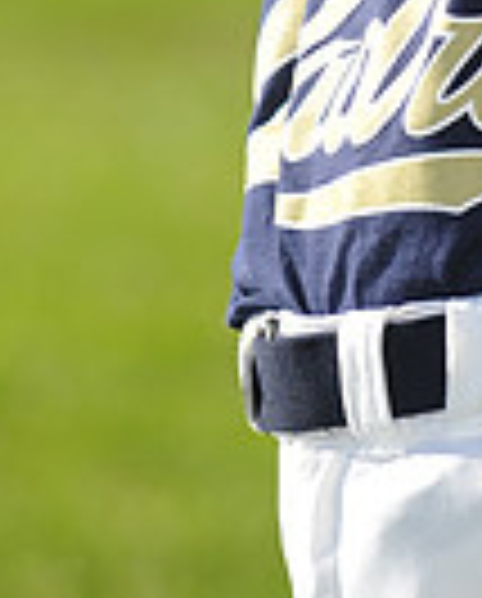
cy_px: -261
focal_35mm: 673
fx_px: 11960
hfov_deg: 2.3
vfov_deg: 2.9
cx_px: 446
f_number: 4
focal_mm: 165
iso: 200
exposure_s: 1/1250
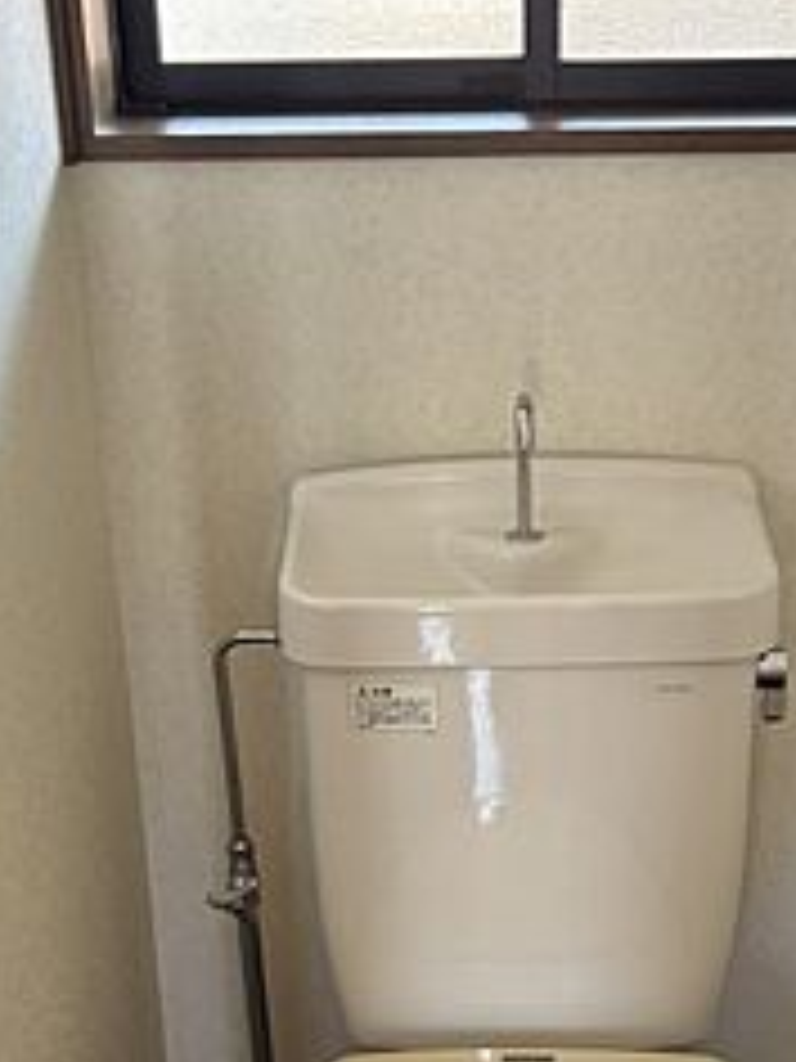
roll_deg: +1.3
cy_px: 832
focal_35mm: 66
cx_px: 423
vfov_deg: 28.8
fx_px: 2024
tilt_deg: -28.0
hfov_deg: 22.3
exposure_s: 1/67
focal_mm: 5.96
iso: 125
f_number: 1.6
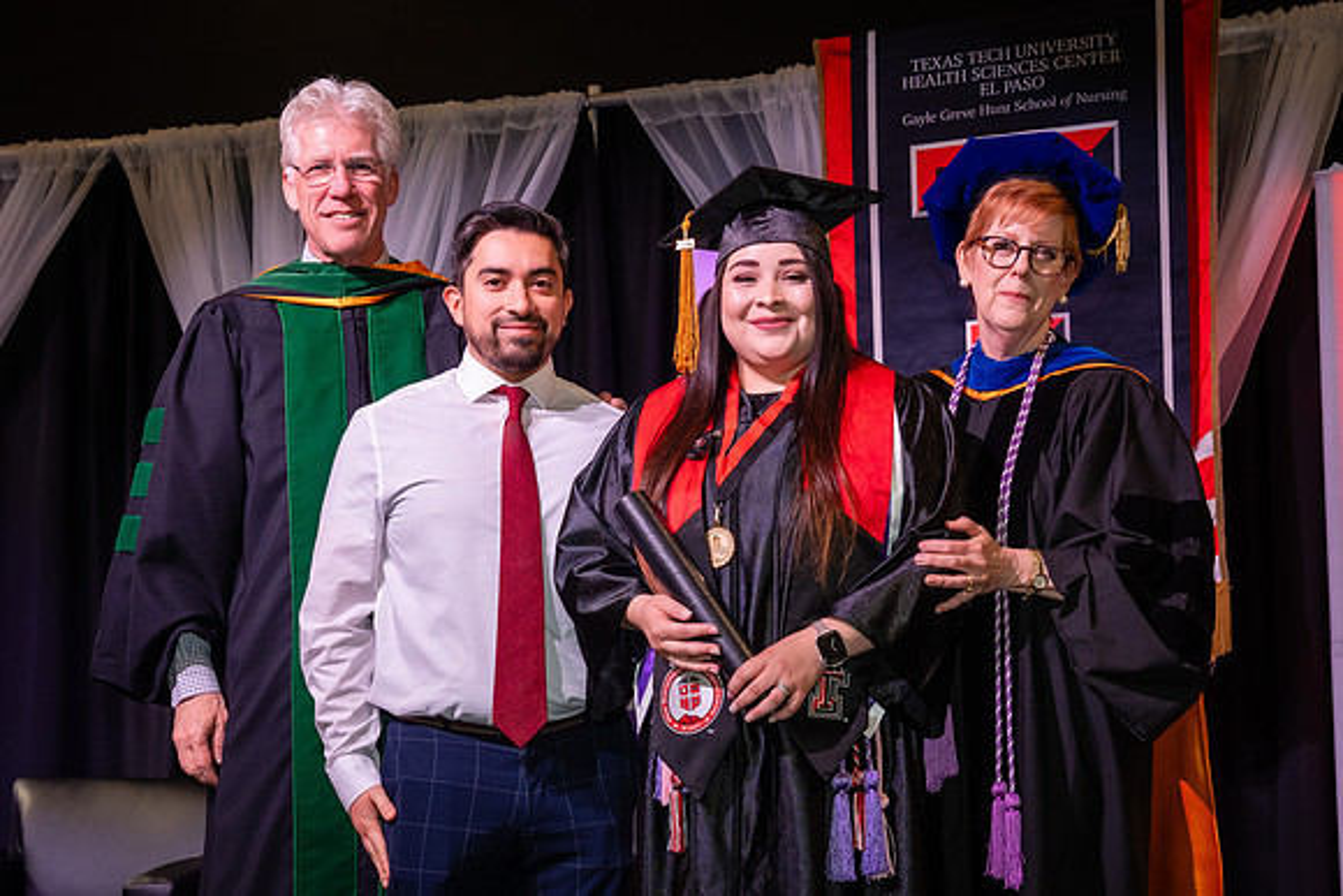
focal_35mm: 66
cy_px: 570
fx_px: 2468
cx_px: 671
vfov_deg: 20.5
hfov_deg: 30.4
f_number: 5.6
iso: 1250
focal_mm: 49
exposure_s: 1/160
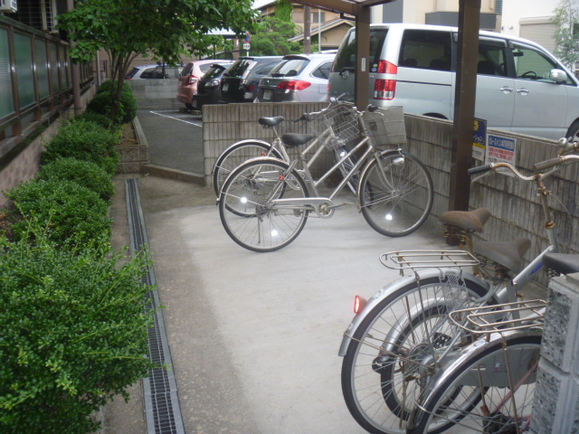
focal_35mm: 35
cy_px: 217
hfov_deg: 52.6
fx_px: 585
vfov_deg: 40.7
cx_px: 290
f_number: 3.5
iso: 125
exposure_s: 1/30
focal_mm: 6.3
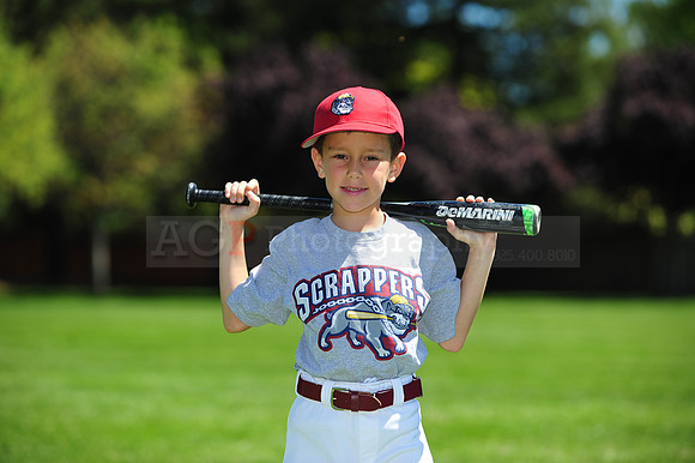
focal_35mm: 145
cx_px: 348
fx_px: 2798
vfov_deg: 9.5
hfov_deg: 14.2
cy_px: 232
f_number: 4.5
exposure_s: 1/1600
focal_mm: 145
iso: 250
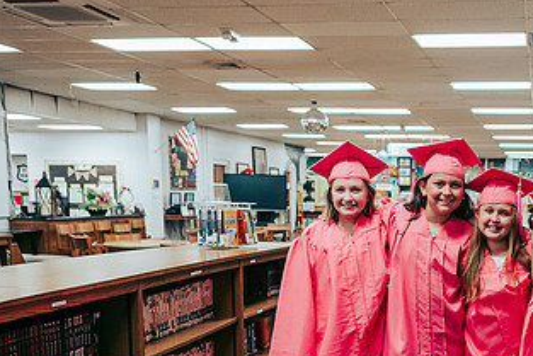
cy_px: 295
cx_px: 448
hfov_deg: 40.4
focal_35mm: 46
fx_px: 681
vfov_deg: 28.5
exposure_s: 1/160
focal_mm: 24
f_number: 2.8
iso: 1250
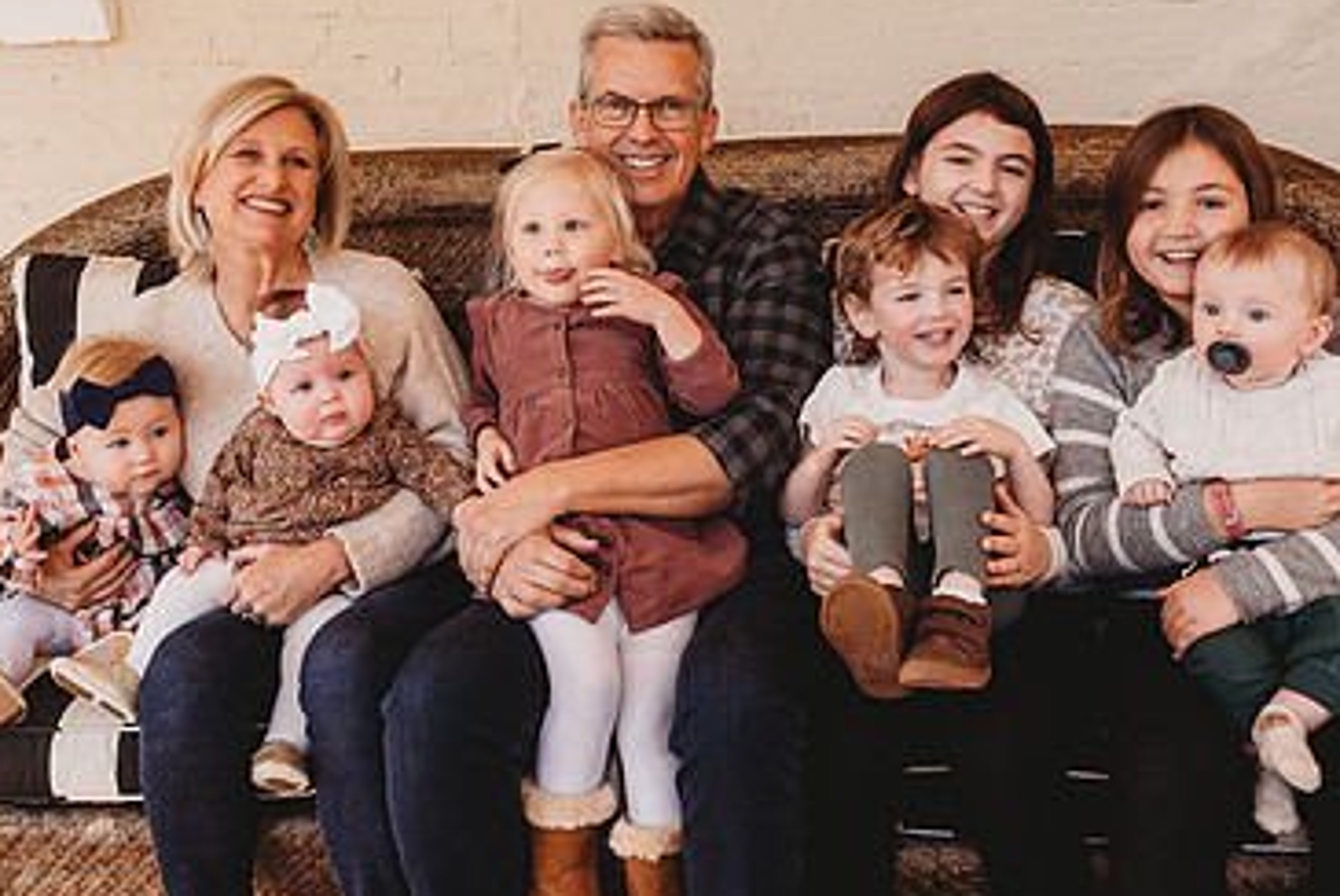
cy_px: 335
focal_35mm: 41
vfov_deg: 32.5
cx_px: 690
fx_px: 1527
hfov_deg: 47.4
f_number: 4.5
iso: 250
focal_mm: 24
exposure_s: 1/200
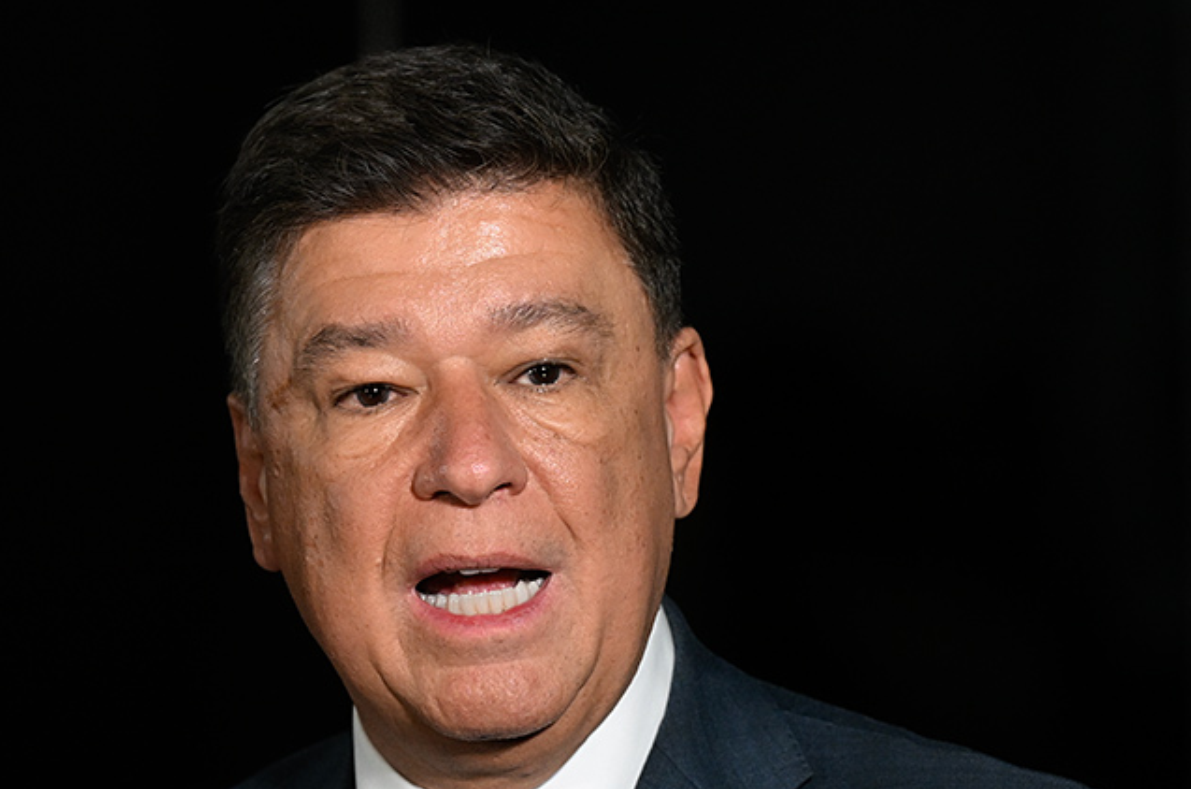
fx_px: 13372
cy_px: 426
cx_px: 395
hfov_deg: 5.1
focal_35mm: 405
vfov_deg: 3.4
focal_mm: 200
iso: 3200
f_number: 4
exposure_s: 1/200
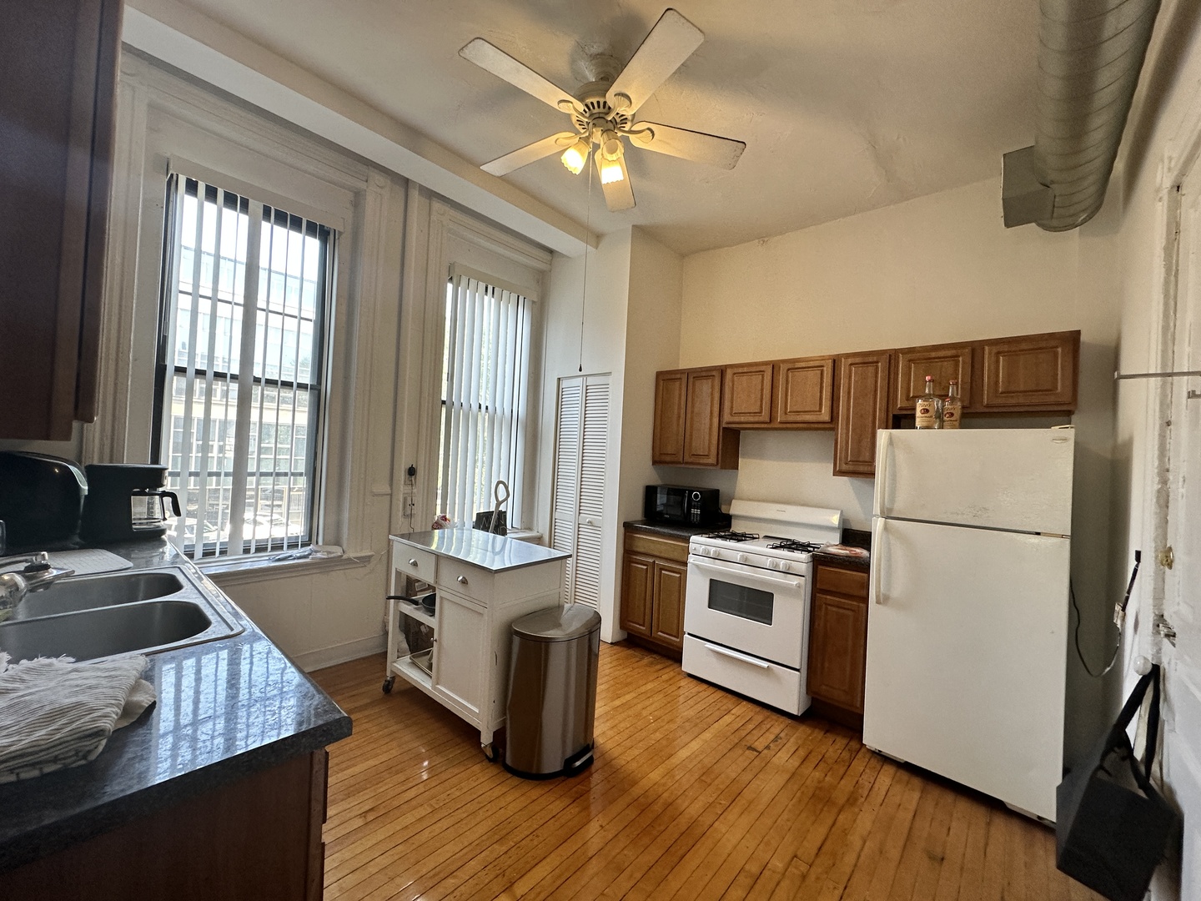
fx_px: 486
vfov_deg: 85.7
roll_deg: -3.0
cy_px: 450
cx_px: 600
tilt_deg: +0.4
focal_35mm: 14
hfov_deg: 102.1
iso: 160
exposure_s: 1/120
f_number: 2.2
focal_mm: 2.22
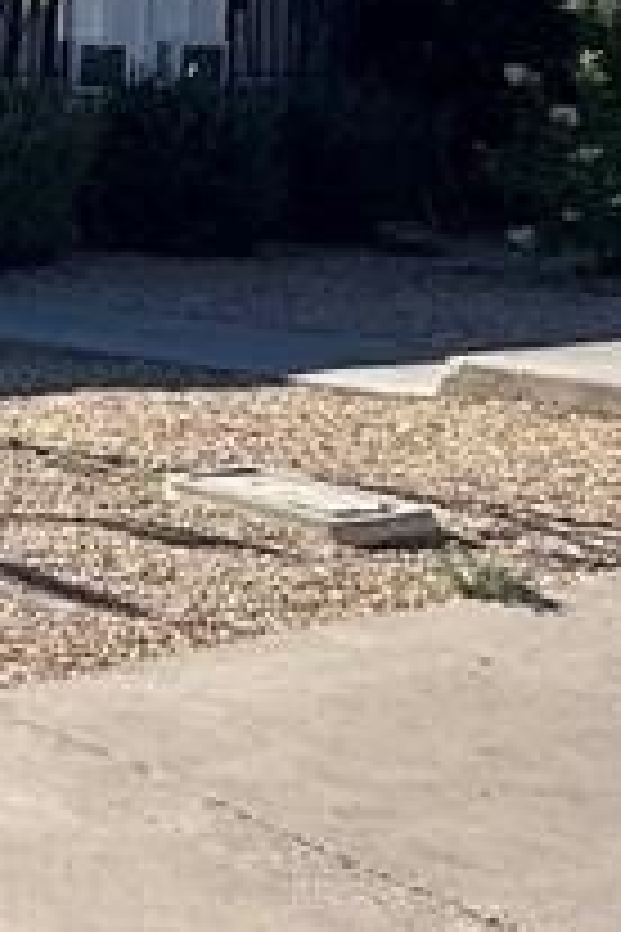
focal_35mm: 72
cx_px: -1296
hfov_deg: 11.0
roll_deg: -1.1
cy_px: 41
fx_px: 1863
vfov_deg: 26.8
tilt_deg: -1.3
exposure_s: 1/1618
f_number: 2.2
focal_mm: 2.22
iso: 40
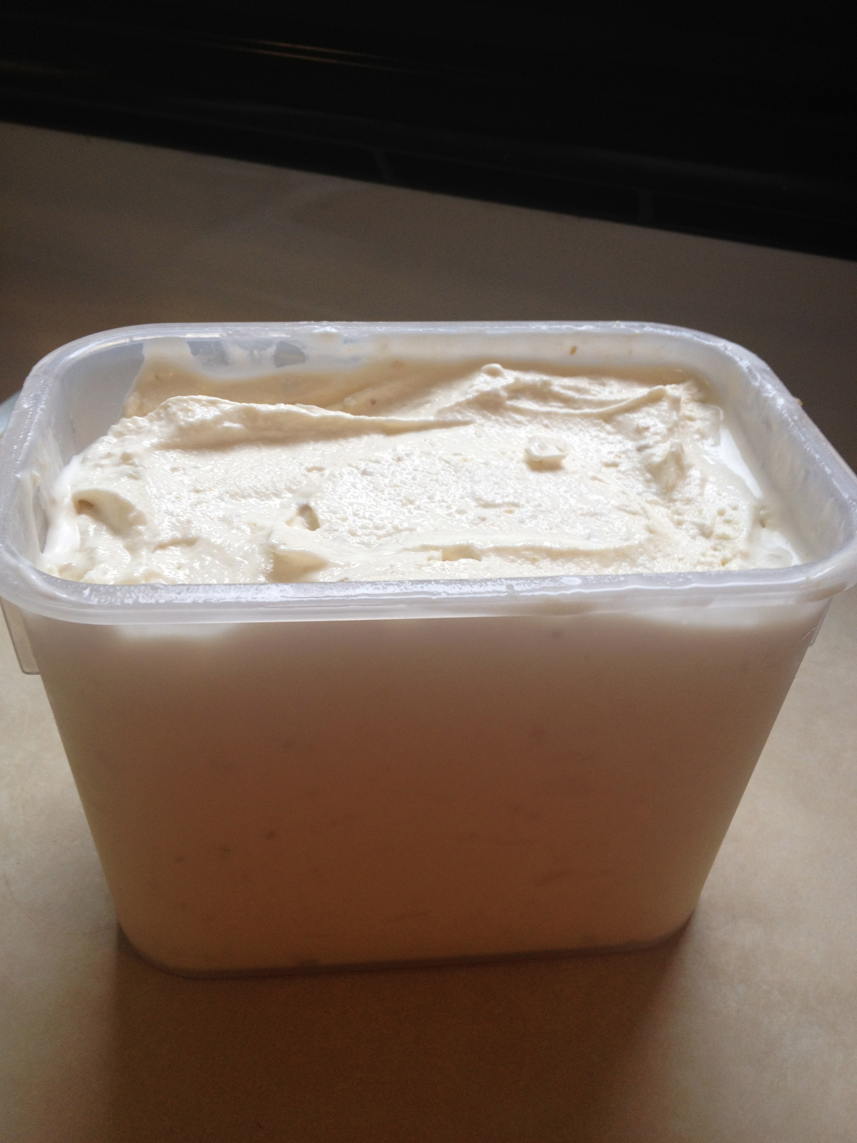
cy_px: 572
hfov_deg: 40.7
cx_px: 428
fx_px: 1155
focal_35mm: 35
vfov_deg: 52.6
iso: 80
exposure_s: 1/40
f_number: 2.4
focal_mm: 4.28
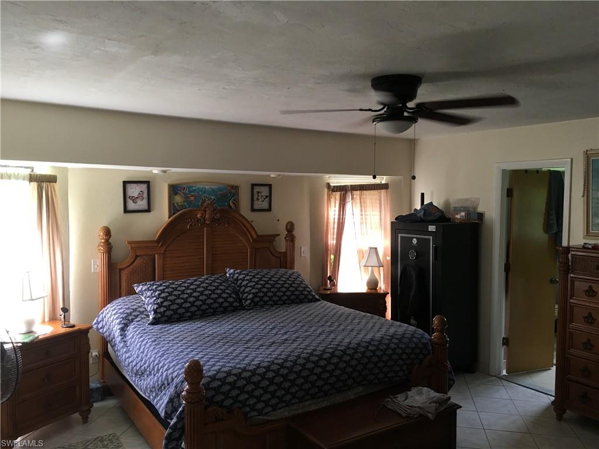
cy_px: 224
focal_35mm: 29
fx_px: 502
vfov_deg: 48.2
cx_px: 300
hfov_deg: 61.7
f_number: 2.2
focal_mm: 4.15
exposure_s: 1/30
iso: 100
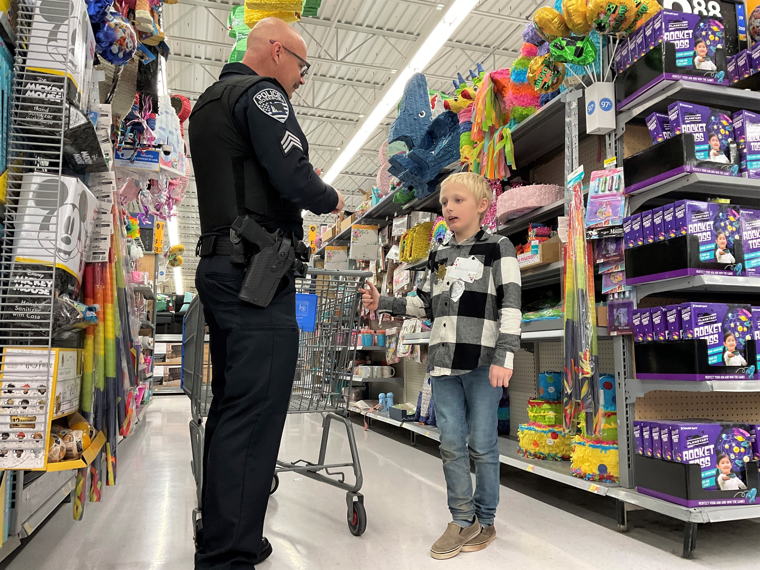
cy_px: 285
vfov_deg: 48.2
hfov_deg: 61.7
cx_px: 380
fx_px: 637
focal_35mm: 29
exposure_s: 1/60
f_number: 1.8
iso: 80
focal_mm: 3
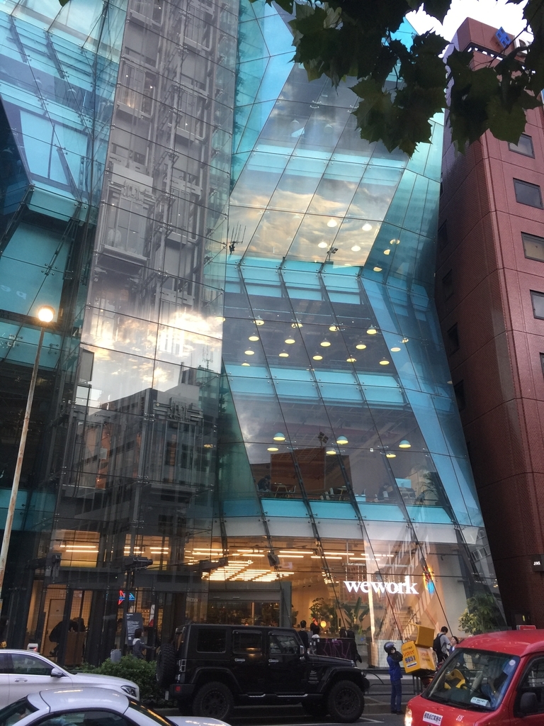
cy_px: 363
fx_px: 608
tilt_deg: +24.4
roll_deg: -1.1
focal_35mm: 29
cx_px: 272
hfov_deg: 48.2
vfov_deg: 61.7
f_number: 2.2
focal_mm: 4.15
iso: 40
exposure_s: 1/40
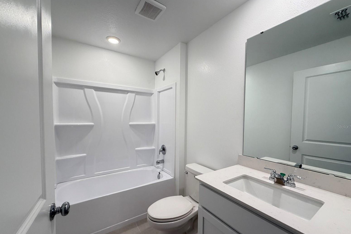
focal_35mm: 15
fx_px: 146
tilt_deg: -3.1
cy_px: 126
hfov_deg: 100.4
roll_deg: +0.0
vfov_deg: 77.2
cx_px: 178
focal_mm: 2.22
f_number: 2.2
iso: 250
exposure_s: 1/120
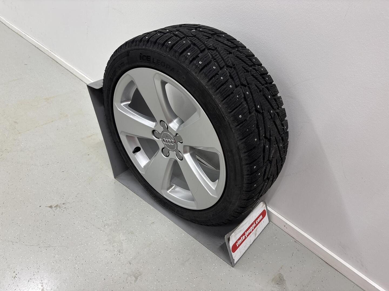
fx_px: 292
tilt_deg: -35.6
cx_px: 194
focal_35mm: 26
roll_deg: -4.0
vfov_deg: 53.1
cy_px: 146
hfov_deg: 67.3
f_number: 1.6
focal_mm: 5.96
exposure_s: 1/122
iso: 80
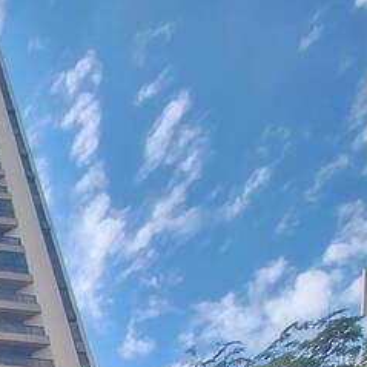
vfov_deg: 19.4
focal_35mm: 52
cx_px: -249
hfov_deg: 22.9
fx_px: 624
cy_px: 728
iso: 40
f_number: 2.2
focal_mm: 1.74
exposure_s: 1/1076
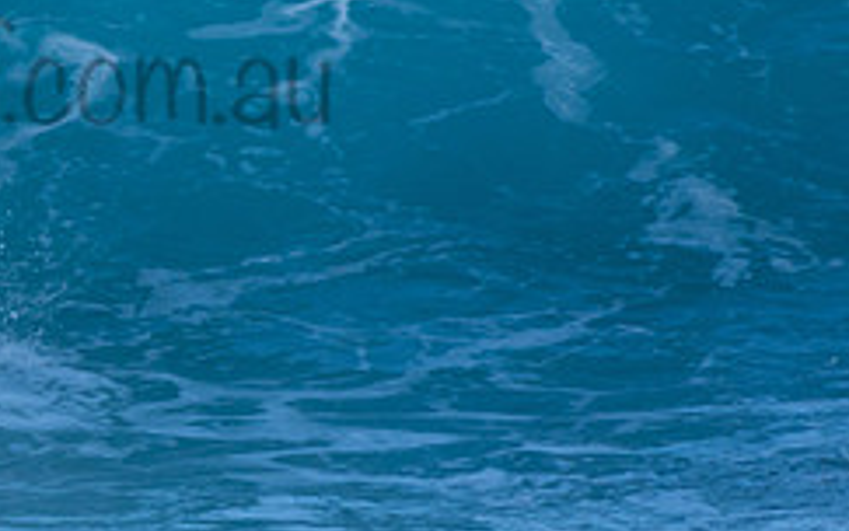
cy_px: 44
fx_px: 42306
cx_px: -38
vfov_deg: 0.7
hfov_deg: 1.1
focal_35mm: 1828
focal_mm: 500
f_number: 5.6
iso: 250
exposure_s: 1/640
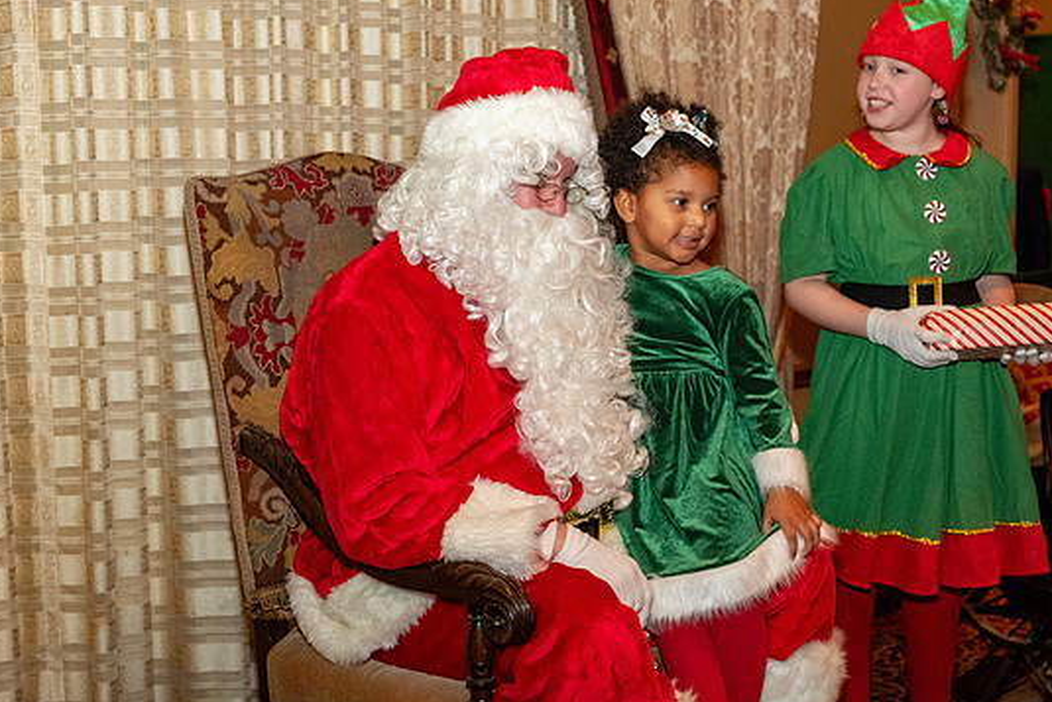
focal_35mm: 51
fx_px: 1491
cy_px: 365
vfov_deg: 26.5
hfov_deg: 38.9
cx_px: 556
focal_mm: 31.5
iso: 2500
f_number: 3.6
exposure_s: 1/125
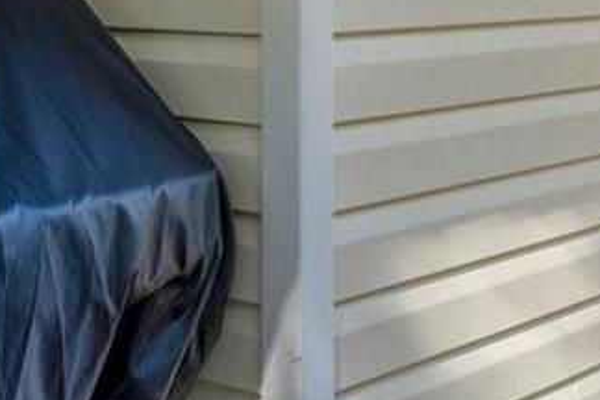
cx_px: 302
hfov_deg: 24.2
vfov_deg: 15.9
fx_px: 1400
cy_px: -13
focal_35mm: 84
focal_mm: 17
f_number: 8
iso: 400
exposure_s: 1/60
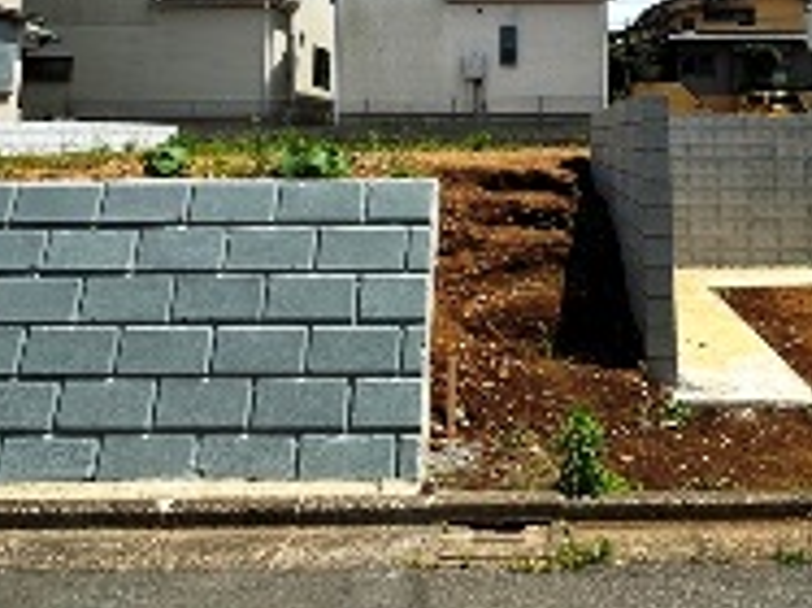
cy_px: 48
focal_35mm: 30
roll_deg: +0.9
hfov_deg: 58.9
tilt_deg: +7.3
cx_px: 525
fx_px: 703
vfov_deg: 42.4
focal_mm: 2.22
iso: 50
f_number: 2.2
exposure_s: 1/2398
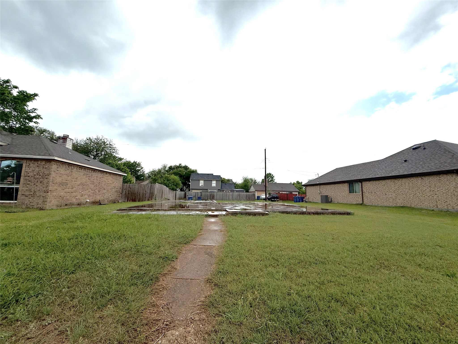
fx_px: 185
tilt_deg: +8.1
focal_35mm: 14
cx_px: 229
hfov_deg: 102.1
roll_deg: -1.2
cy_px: 172
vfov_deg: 85.7
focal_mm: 2.22
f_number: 2.2
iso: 50
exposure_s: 1/2717
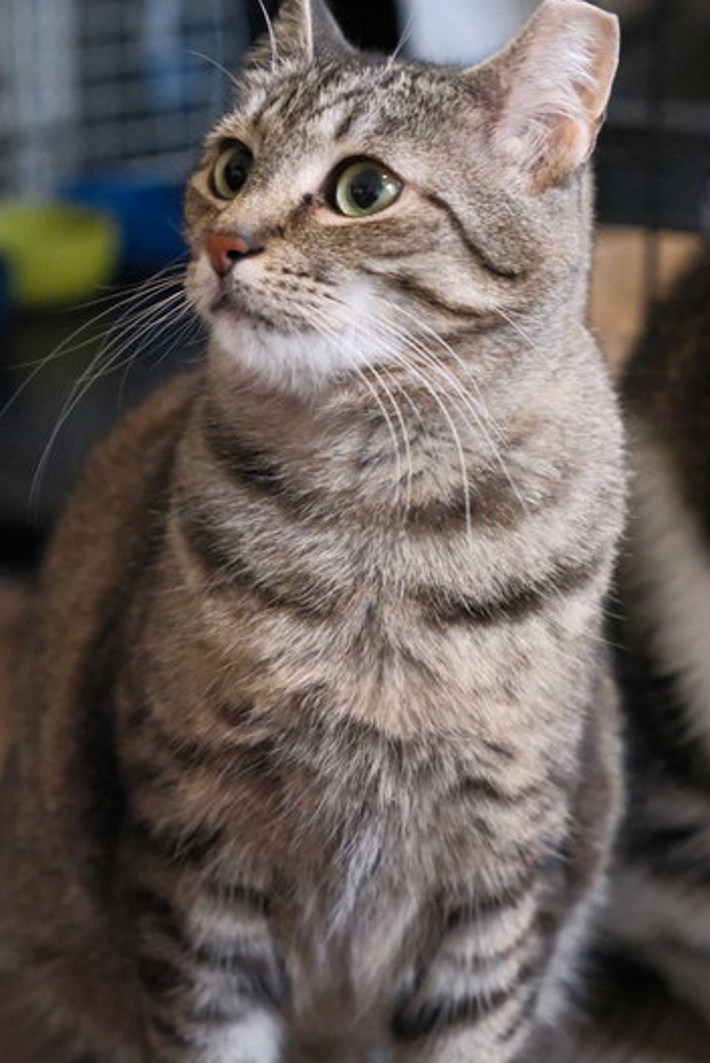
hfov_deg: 16.9
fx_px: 2393
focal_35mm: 81
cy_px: 558
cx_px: 321
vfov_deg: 25.0
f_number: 2.8
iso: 12800
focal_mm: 37.8
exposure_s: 1/150
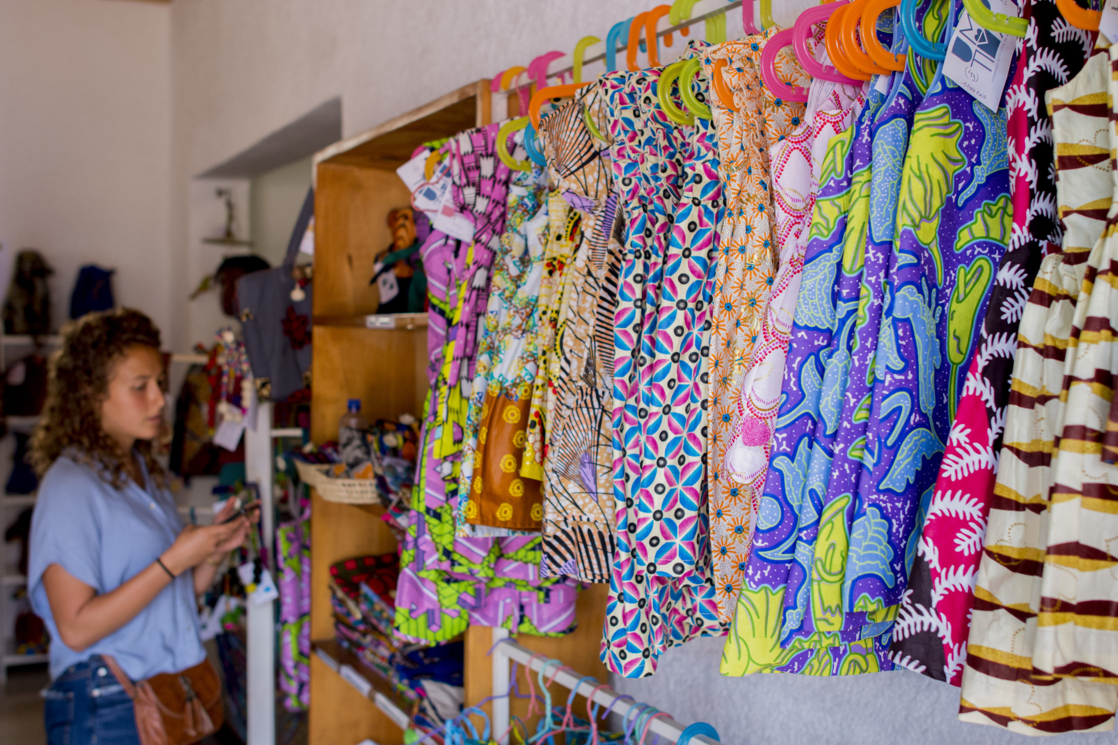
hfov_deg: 53.1
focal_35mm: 36
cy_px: 372
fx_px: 1118
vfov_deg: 36.9
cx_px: 559
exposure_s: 1/250
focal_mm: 24
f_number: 2.5
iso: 800
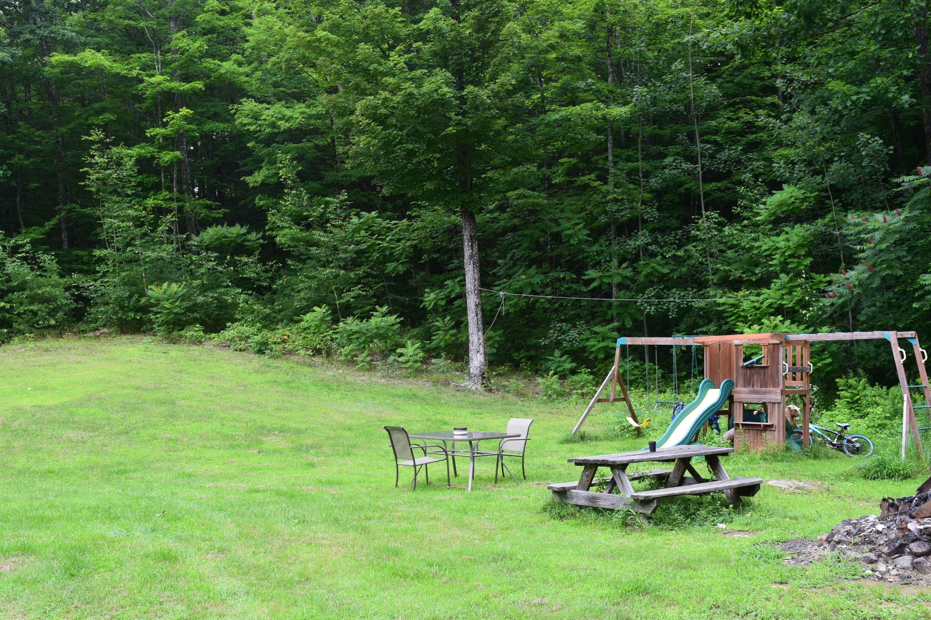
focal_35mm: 37
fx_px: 957
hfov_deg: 51.9
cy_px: 318
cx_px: 469
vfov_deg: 35.9
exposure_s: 1/125
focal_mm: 24
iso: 400
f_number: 9
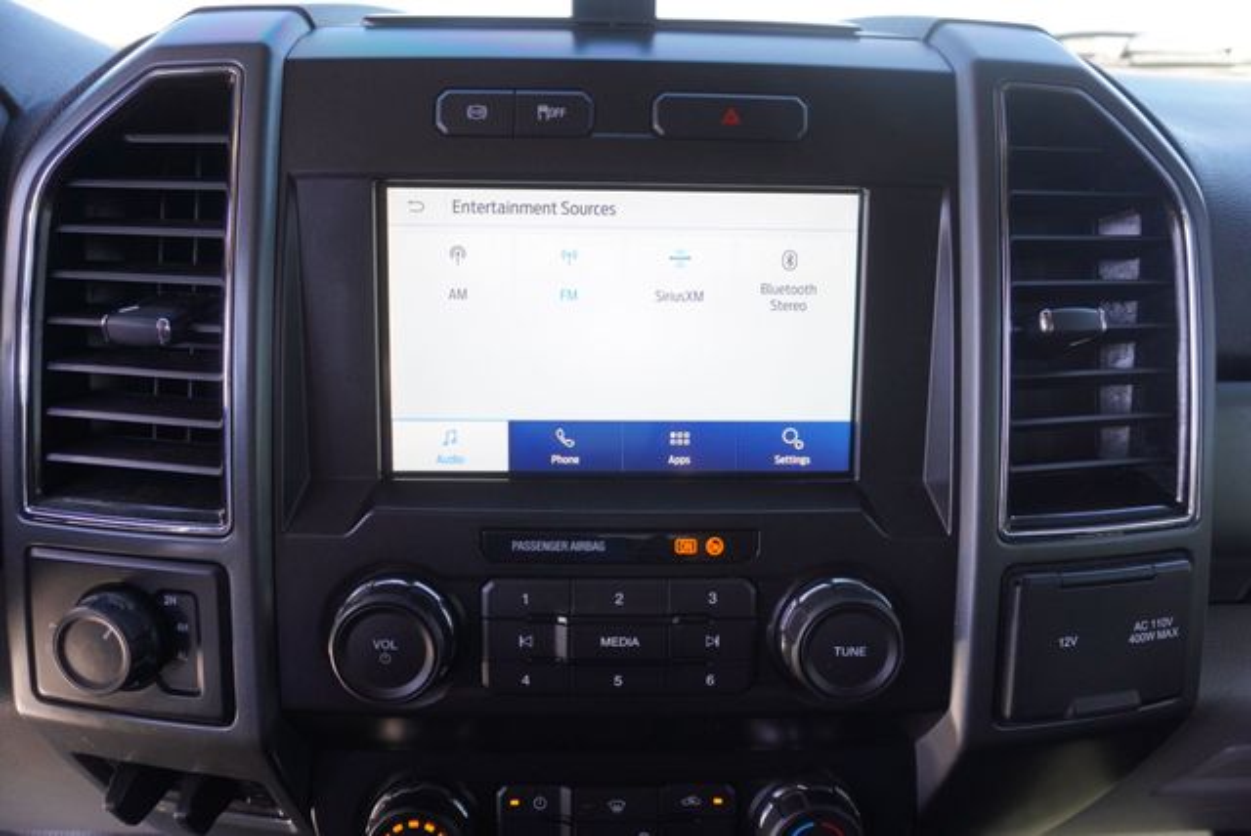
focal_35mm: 24
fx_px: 835
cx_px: 626
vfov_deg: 53.2
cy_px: 418
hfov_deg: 73.7
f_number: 4
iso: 500
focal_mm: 16
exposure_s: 1/160
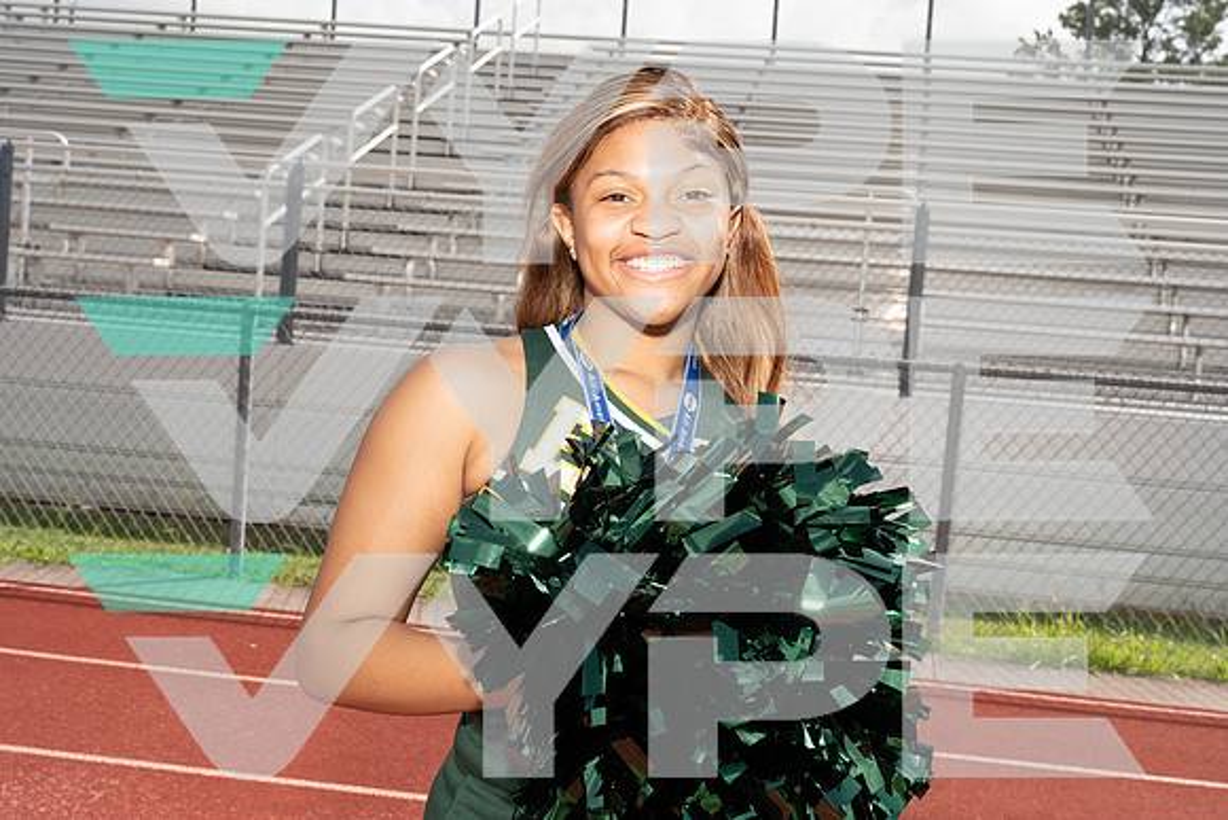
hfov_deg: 39.6
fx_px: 1706
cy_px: 410
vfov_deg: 27.0
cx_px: 614
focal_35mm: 50
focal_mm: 50
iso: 200
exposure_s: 1/250
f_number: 11
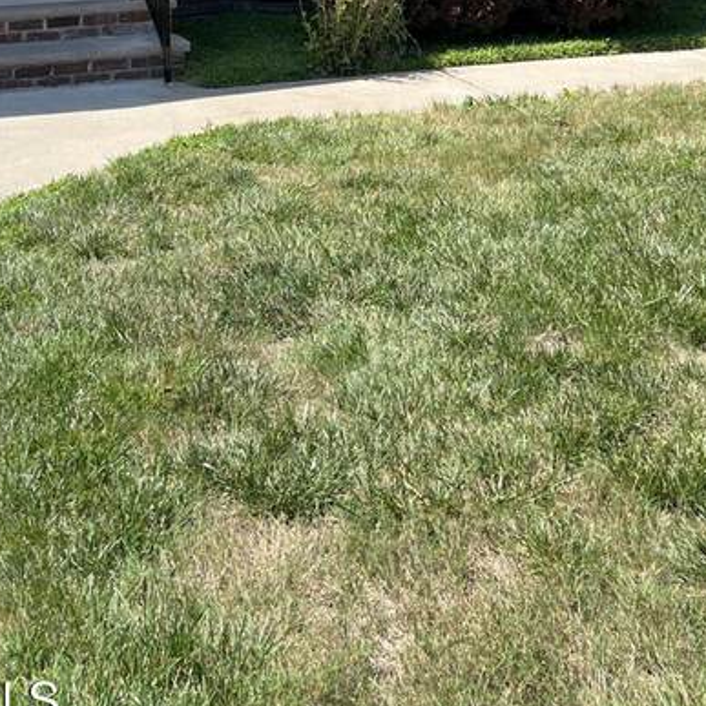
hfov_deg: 30.0
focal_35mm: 57
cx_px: 306
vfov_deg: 27.2
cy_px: -95
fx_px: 1315
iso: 50
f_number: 1.5
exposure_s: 1/2008
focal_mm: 5.7
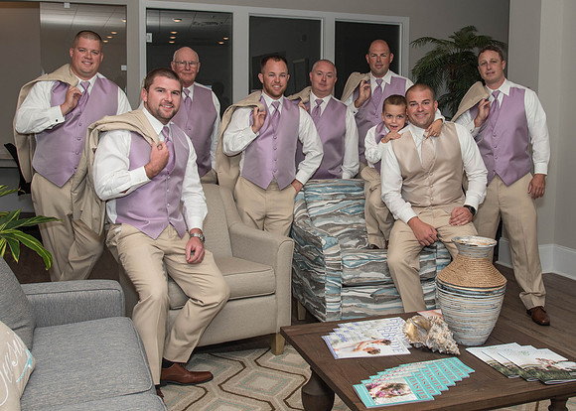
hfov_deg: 43.8
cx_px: 323
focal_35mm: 44
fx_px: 716
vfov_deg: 32.0
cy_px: 169
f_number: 6.3
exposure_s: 1/125
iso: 250
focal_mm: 30
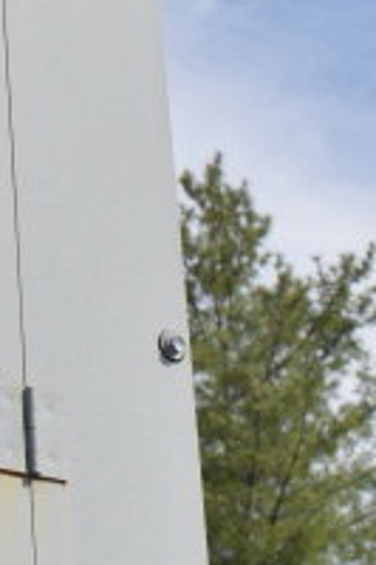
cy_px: -194
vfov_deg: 12.1
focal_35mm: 165
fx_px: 2589
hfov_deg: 7.9
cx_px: -413
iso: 100
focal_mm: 24
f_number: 9
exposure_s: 1/320
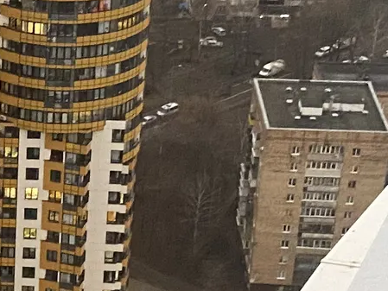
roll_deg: +3.6
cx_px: -220
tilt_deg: -28.0
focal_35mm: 139
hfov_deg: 13.3
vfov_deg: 10.7
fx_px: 1558
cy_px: 183
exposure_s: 1/60
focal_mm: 4.25
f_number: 1.8
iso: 400
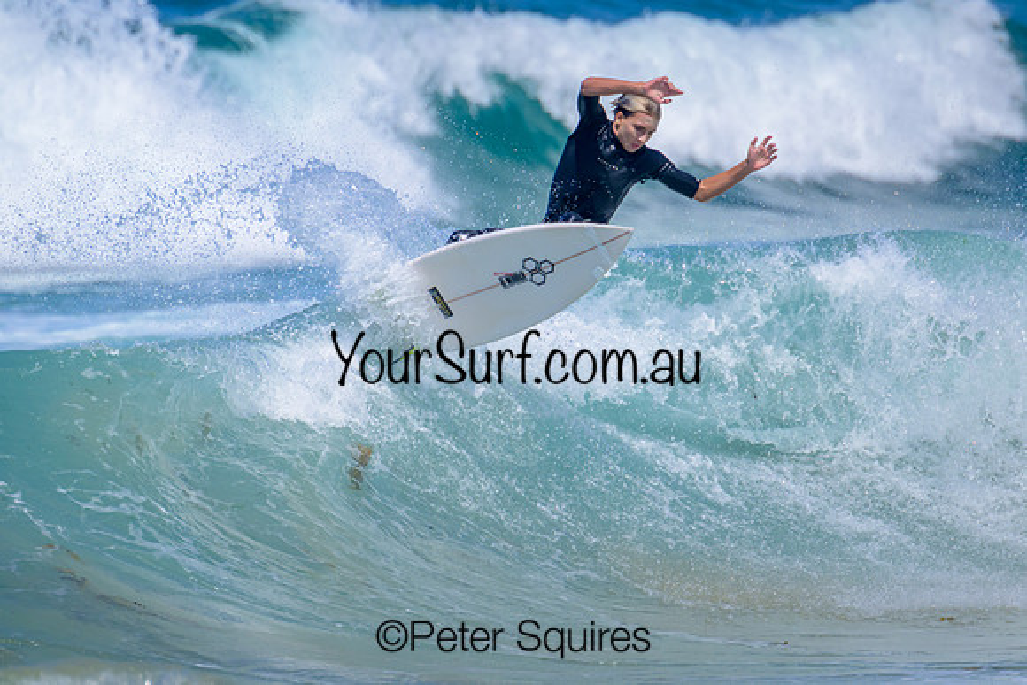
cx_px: 550
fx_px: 24435
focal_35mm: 856
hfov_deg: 2.4
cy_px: 318
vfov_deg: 1.6
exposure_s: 1/2000
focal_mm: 800
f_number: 11
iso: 720
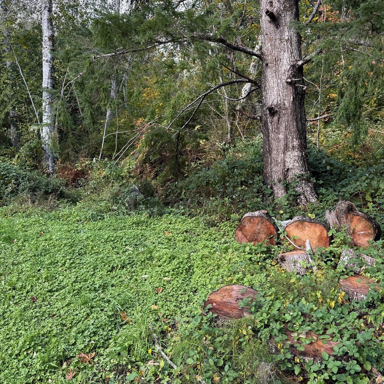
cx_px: 195
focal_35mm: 29
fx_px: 364
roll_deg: +1.5
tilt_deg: -4.8
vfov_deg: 55.4
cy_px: 163
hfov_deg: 55.6
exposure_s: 1/476
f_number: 1.78
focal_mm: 6.76
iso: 100
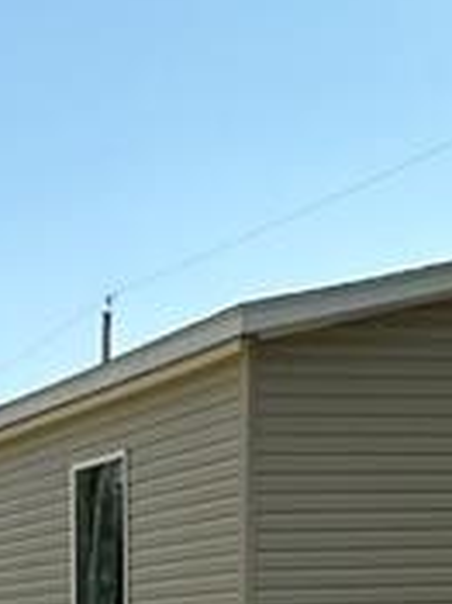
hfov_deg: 14.7
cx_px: -141
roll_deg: +1.3
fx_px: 1673
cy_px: 994
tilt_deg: -10.7
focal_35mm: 96
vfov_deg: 17.6
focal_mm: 2.22
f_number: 2.2
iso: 50
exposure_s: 1/1401
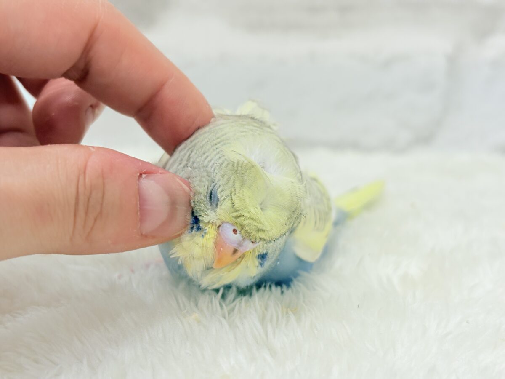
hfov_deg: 36.8
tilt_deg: -11.8
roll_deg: +0.2
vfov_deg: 28.0
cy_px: 190
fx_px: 759
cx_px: 252
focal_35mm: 52
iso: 80
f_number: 1.6
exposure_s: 1/100
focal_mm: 5.96
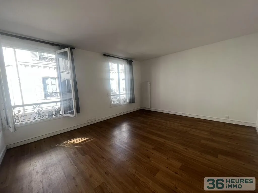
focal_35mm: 13
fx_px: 97
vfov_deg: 89.9
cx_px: 129
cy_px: 96
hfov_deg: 106.2
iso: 32
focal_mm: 1.57
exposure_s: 1/169
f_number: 1.8
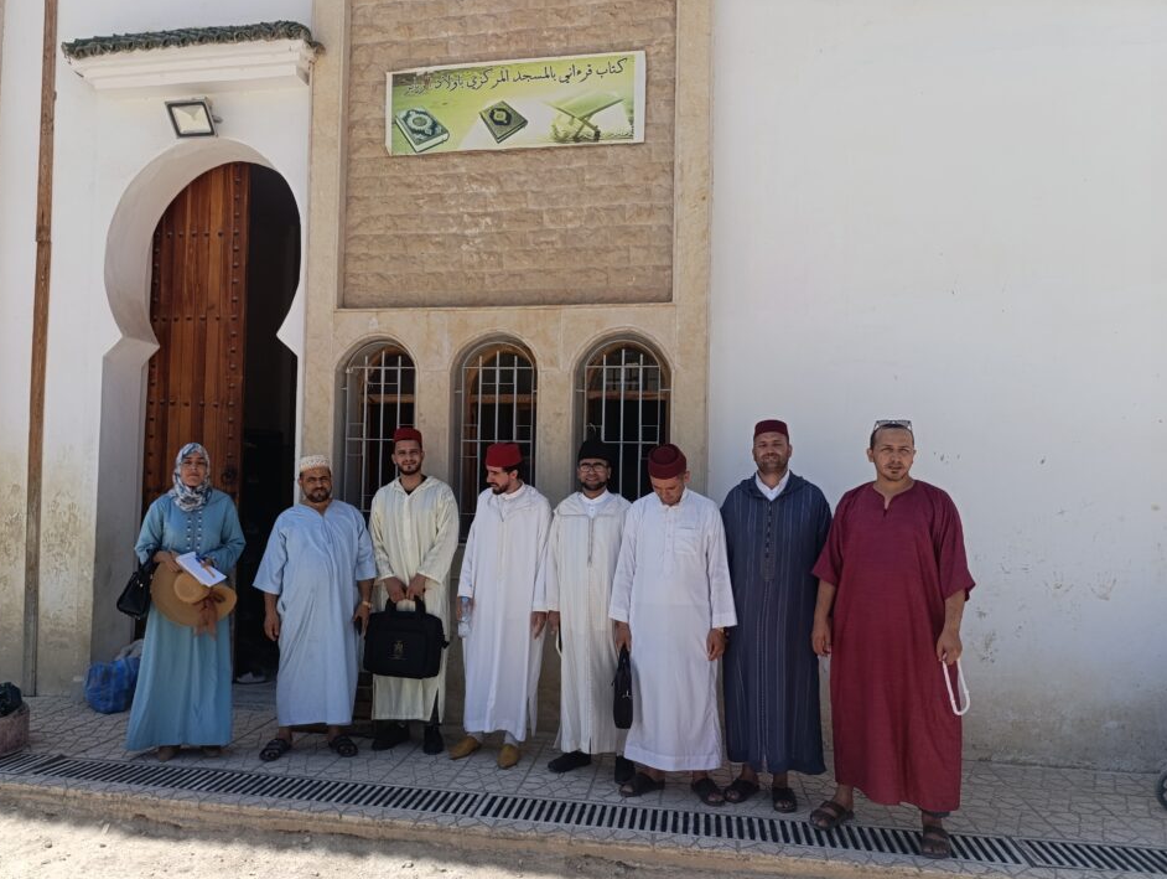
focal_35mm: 25
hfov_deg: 69.2
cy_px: 464
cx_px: 536
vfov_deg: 55.0
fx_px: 844
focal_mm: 6.14
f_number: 1.6
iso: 50
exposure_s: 1/629
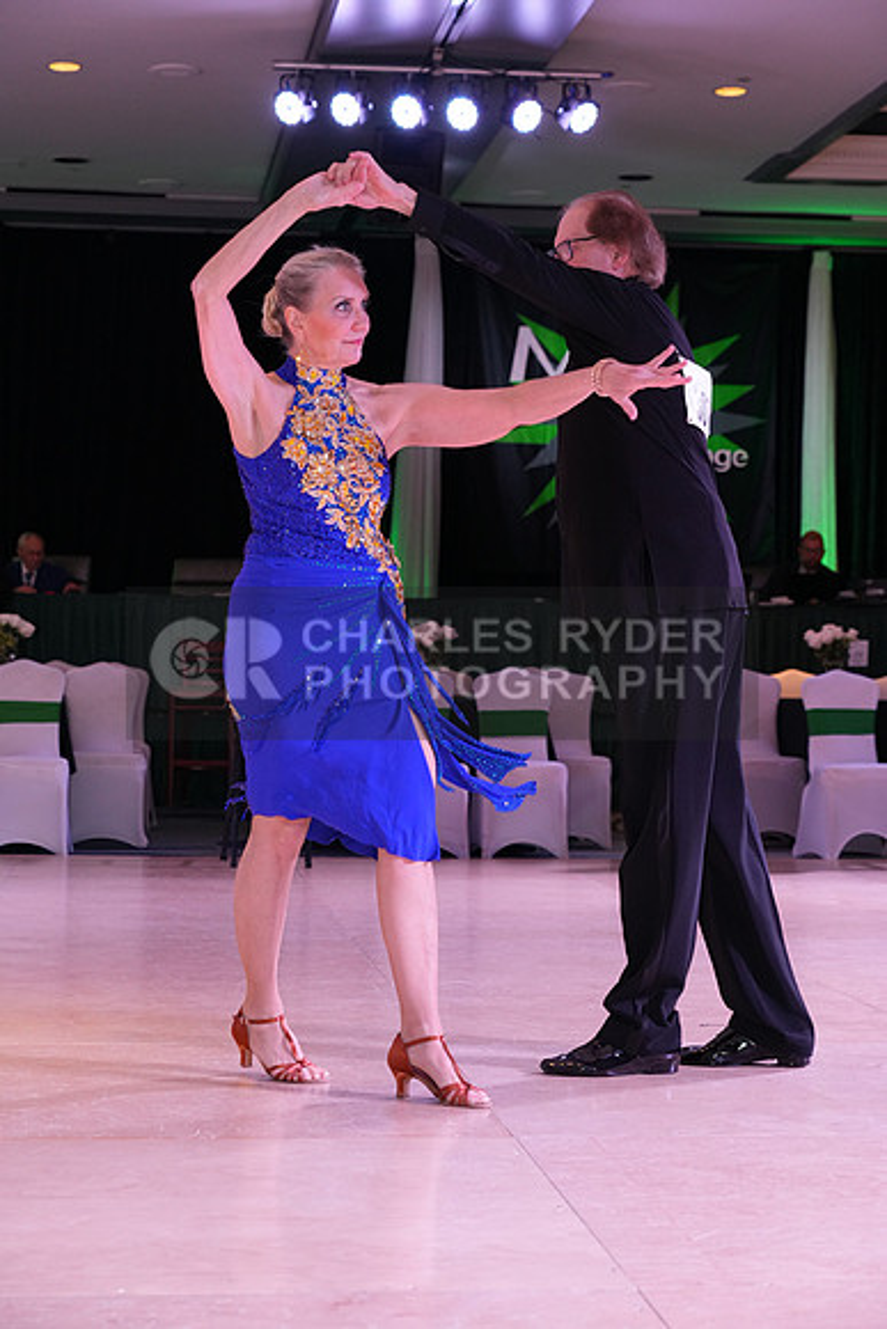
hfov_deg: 19.7
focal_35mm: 69
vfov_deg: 29.2
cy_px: 664
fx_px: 2548
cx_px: 444
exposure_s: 1/250
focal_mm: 69
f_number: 5
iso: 2000
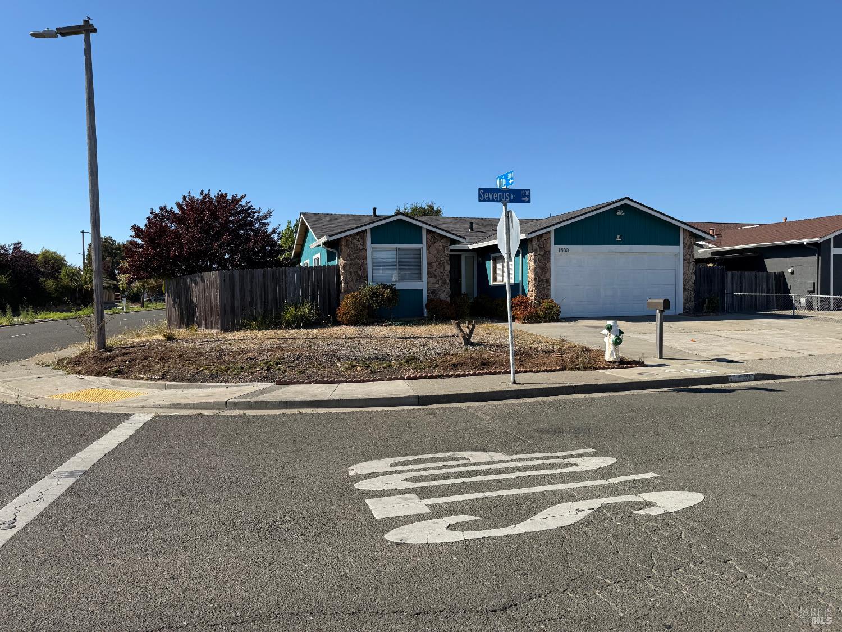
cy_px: 316
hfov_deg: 71.6
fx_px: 584
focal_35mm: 24
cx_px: 421
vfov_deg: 56.8
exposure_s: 1/4167
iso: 80
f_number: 1.78
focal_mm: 6.76
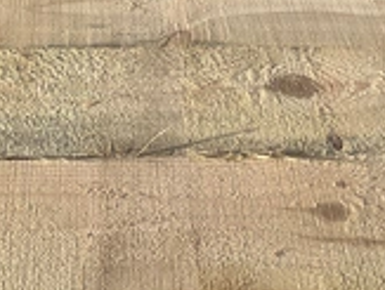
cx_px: 130
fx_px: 791
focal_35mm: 71
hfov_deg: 27.2
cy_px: 0
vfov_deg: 20.2
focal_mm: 3
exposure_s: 1/1121
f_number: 1.8
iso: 25
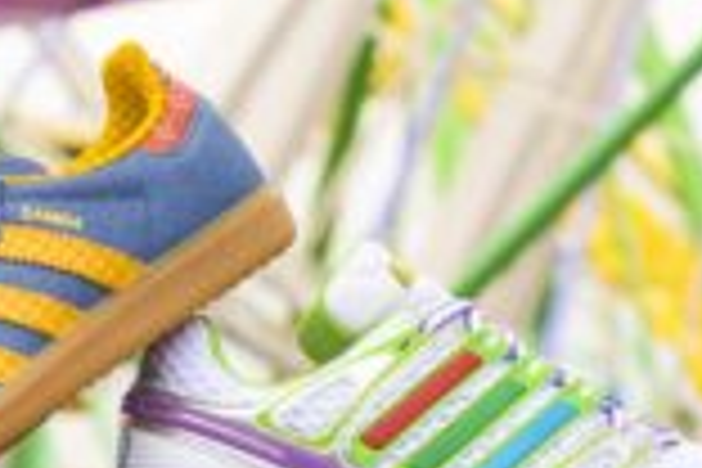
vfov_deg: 7.2
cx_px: 202
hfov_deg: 10.7
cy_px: 248
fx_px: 3744
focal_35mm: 192
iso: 400
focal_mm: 50
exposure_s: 1/400
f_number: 5.6
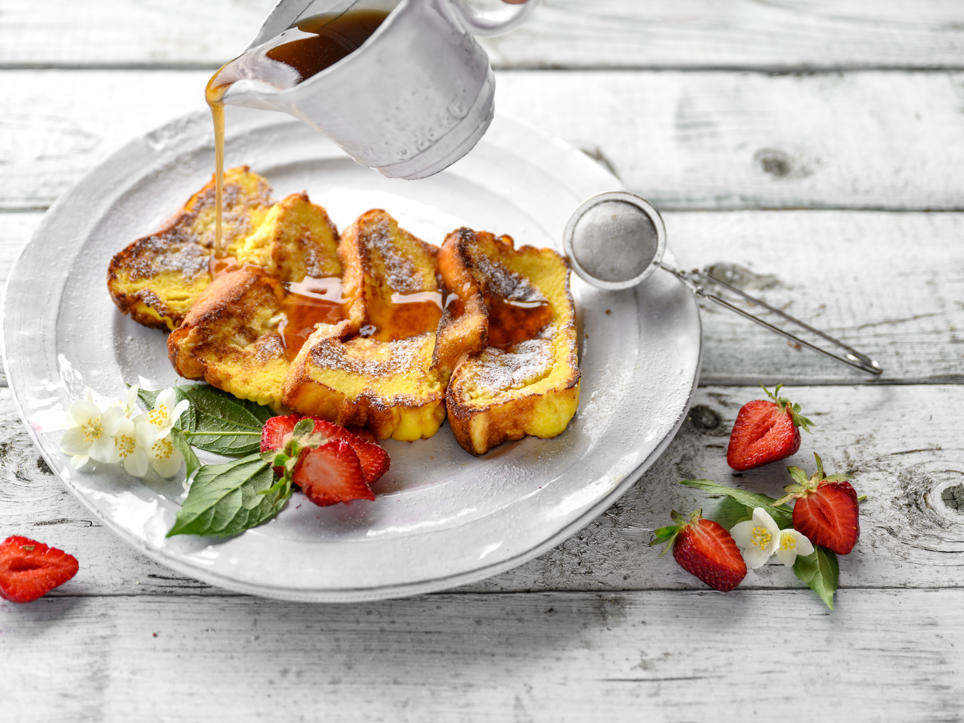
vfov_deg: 26.1
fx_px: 1560
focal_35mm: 56
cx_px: 444
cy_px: 363
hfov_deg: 34.3
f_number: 2.8
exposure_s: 1/250
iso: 100
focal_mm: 51
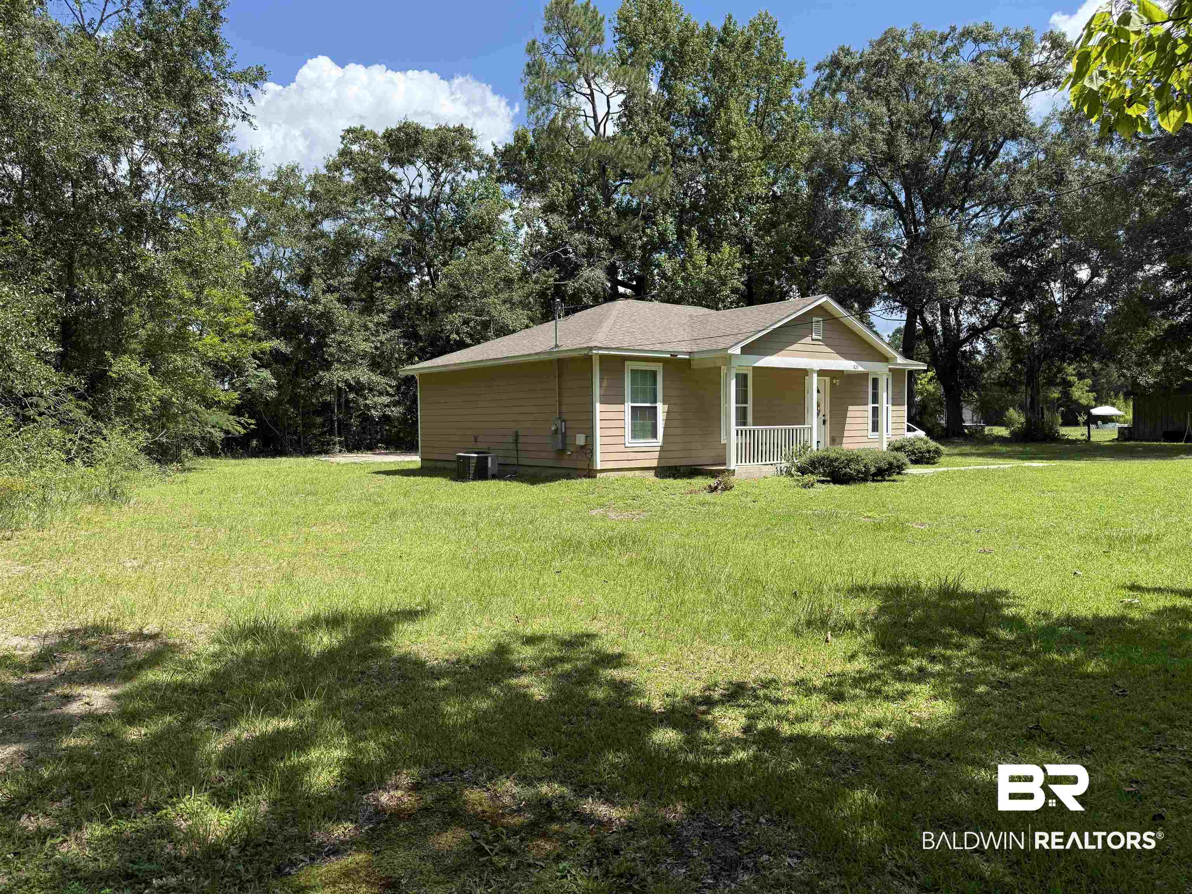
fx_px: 826
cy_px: 447
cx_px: 596
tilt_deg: -1.5
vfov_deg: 56.8
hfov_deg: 71.6
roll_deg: +0.0
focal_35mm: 24
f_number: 1.78
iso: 100
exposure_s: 1/3425
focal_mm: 6.76
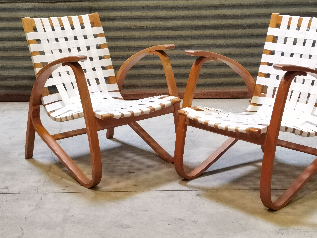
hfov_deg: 30.2
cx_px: 184
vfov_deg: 22.9
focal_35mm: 64
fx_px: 586
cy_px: 92
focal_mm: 6.71
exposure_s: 1/33.3
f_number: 1.9
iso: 320
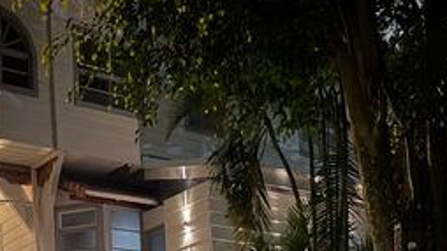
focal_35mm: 66
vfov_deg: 16.6
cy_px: 381
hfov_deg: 31.8
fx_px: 782
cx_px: 273
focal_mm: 6.76
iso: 1600
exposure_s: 1/9
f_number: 1.78
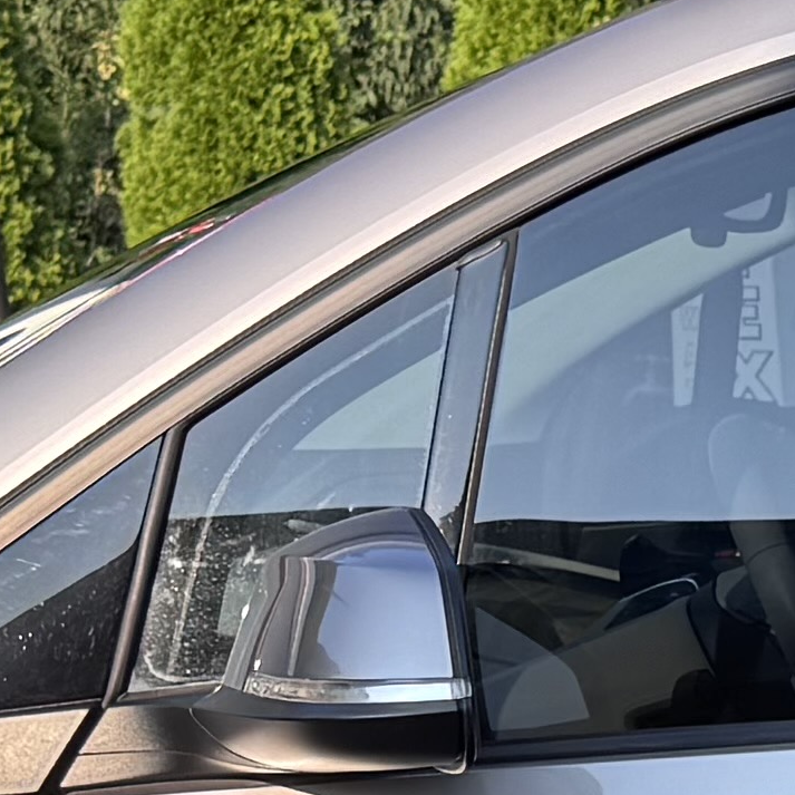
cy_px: 1170
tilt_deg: -13.5
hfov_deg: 9.7
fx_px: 4417
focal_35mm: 170
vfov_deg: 10.0
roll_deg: +0.6
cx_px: 1450
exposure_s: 1/1059
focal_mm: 6.76
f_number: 1.78
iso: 80
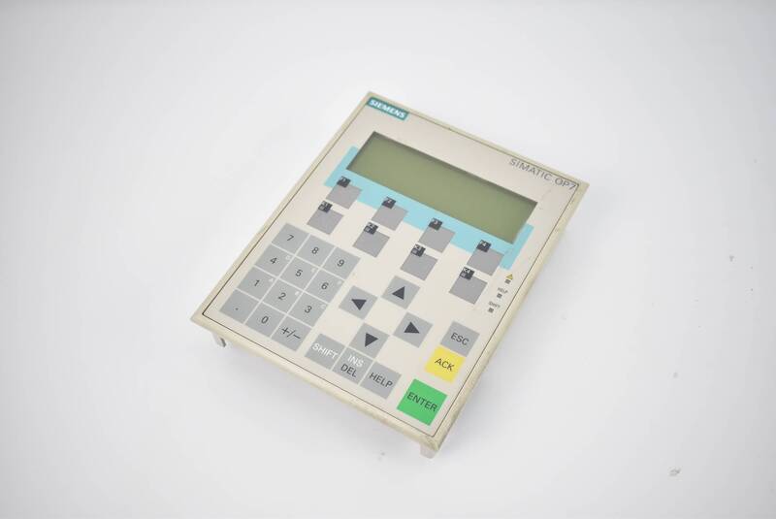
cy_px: 260
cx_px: 388
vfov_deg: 32.0
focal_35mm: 42
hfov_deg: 46.4
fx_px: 906
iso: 160
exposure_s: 1/50
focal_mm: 28
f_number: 4.2
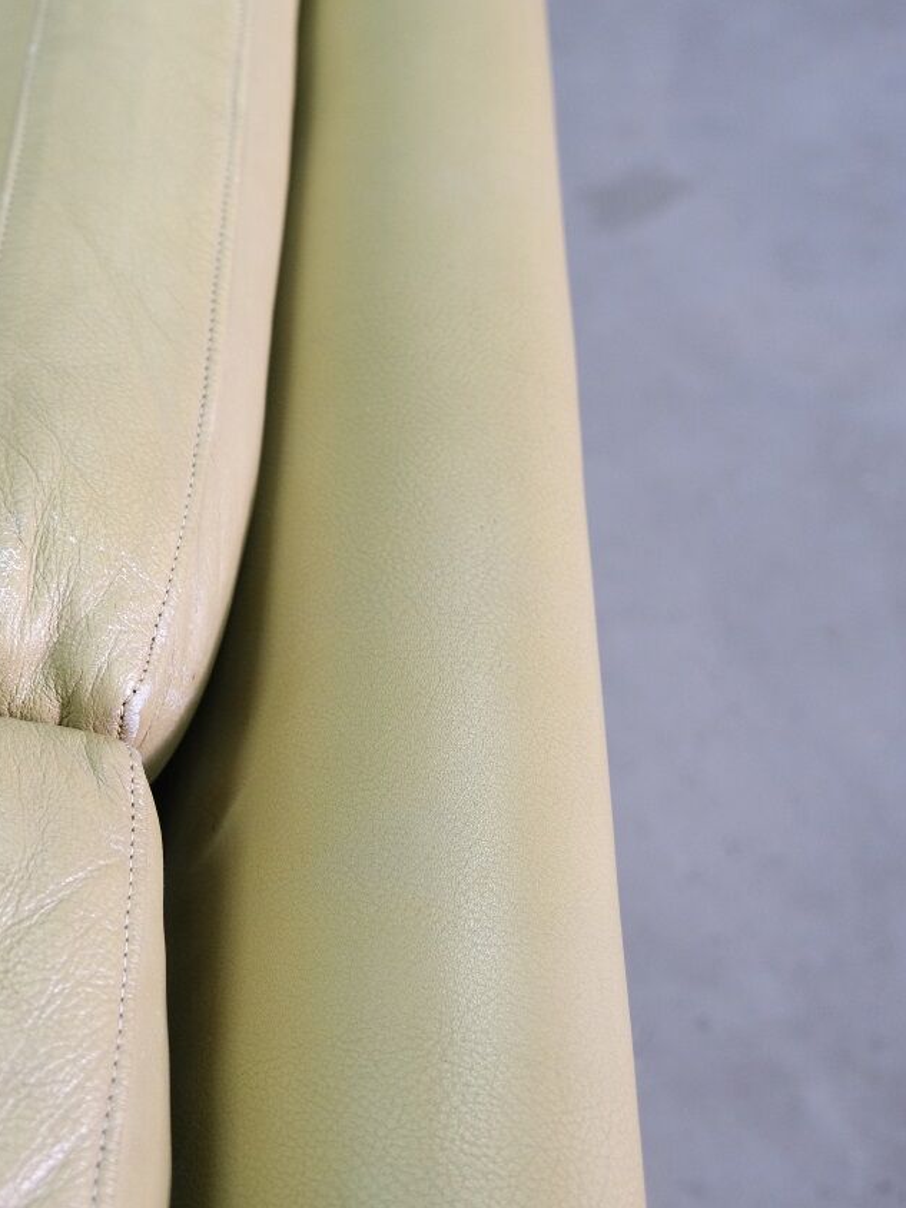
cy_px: 604
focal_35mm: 42
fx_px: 1466
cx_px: 31
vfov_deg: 44.8
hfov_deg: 32.1
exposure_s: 1/27
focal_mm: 19.2
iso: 1000
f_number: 4
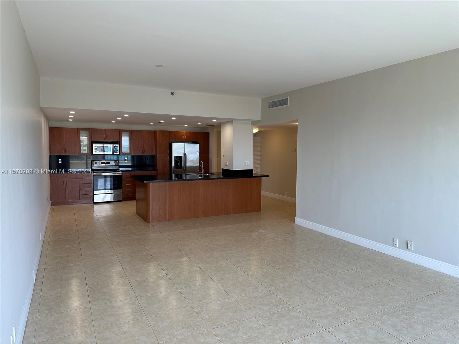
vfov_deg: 56.8
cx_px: 230
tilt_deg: -3.5
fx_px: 318
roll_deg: -0.2
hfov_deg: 71.6
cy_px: 172
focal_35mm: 24
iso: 64
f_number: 1.78
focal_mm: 6.86
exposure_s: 1/120
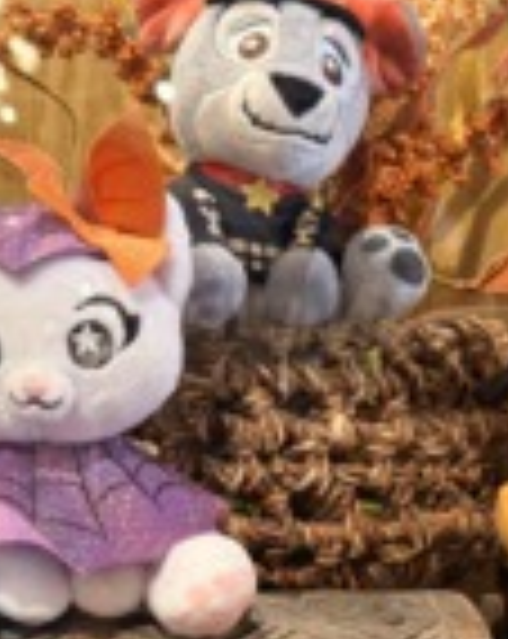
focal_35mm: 62
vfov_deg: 29.8
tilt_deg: -4.1
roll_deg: -2.4
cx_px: 515
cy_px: 520
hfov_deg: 23.4
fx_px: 1169
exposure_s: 1/60
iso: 320
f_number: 1.78
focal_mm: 6.76
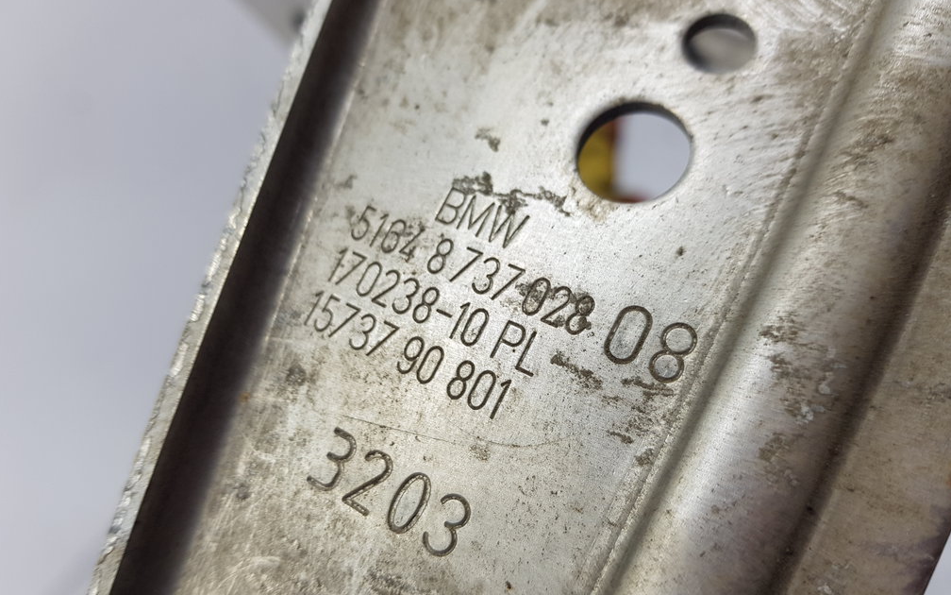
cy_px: 331
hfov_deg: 66.5
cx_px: 476
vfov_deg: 44.5
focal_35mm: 28
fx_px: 726
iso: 40
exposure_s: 1/125
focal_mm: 4.2
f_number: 1.7
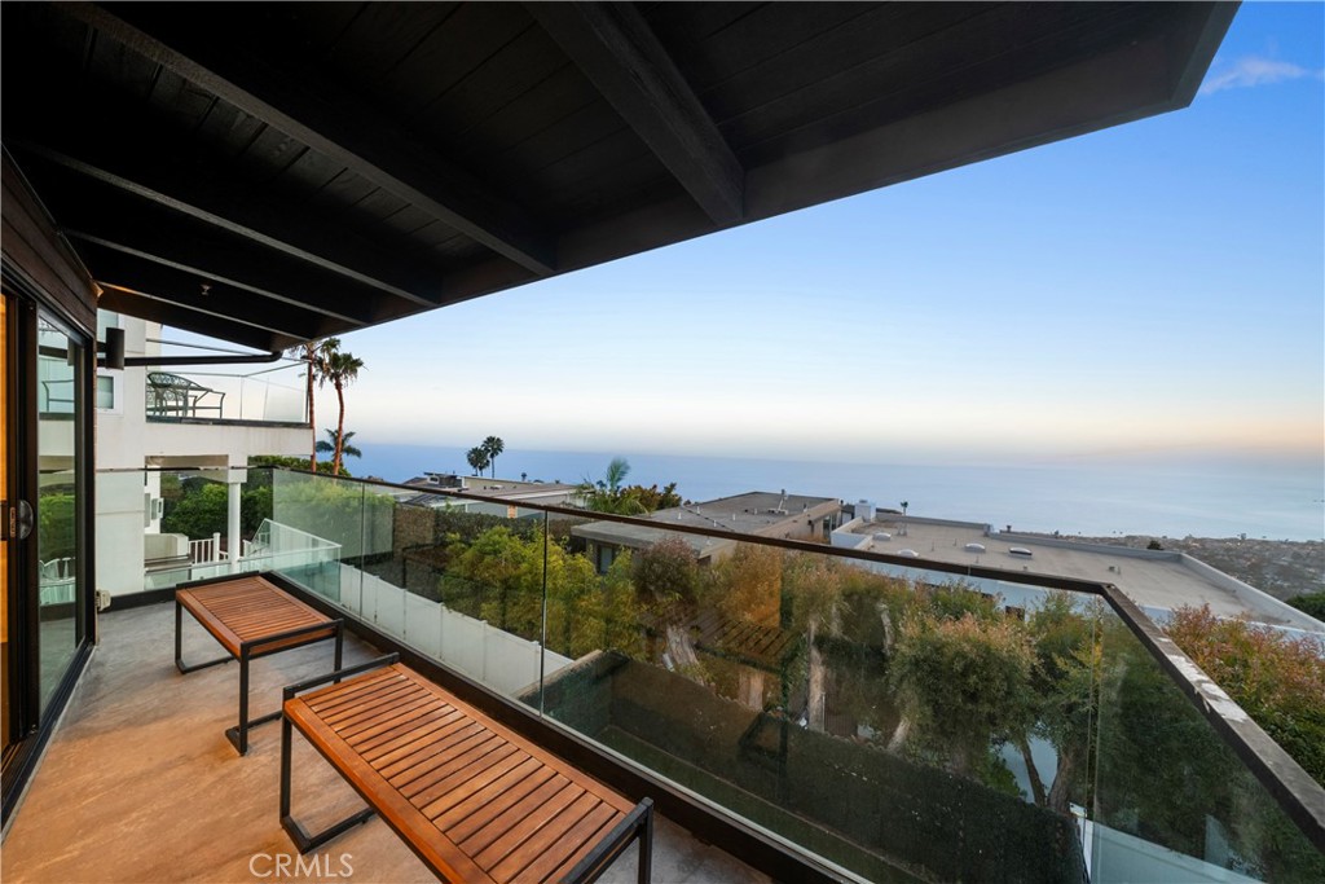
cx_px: 662
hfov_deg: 112.6
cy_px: 442
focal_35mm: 12
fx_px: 442
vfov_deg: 90.0
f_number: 8
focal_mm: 12
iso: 200
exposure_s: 1/1.25
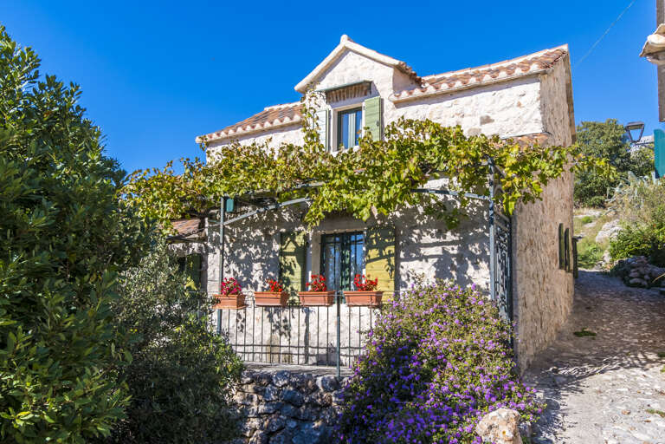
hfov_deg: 61.9
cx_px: 332
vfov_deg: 43.6
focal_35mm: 30
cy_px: 222
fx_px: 554
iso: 250
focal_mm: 20
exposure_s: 1/320
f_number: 11
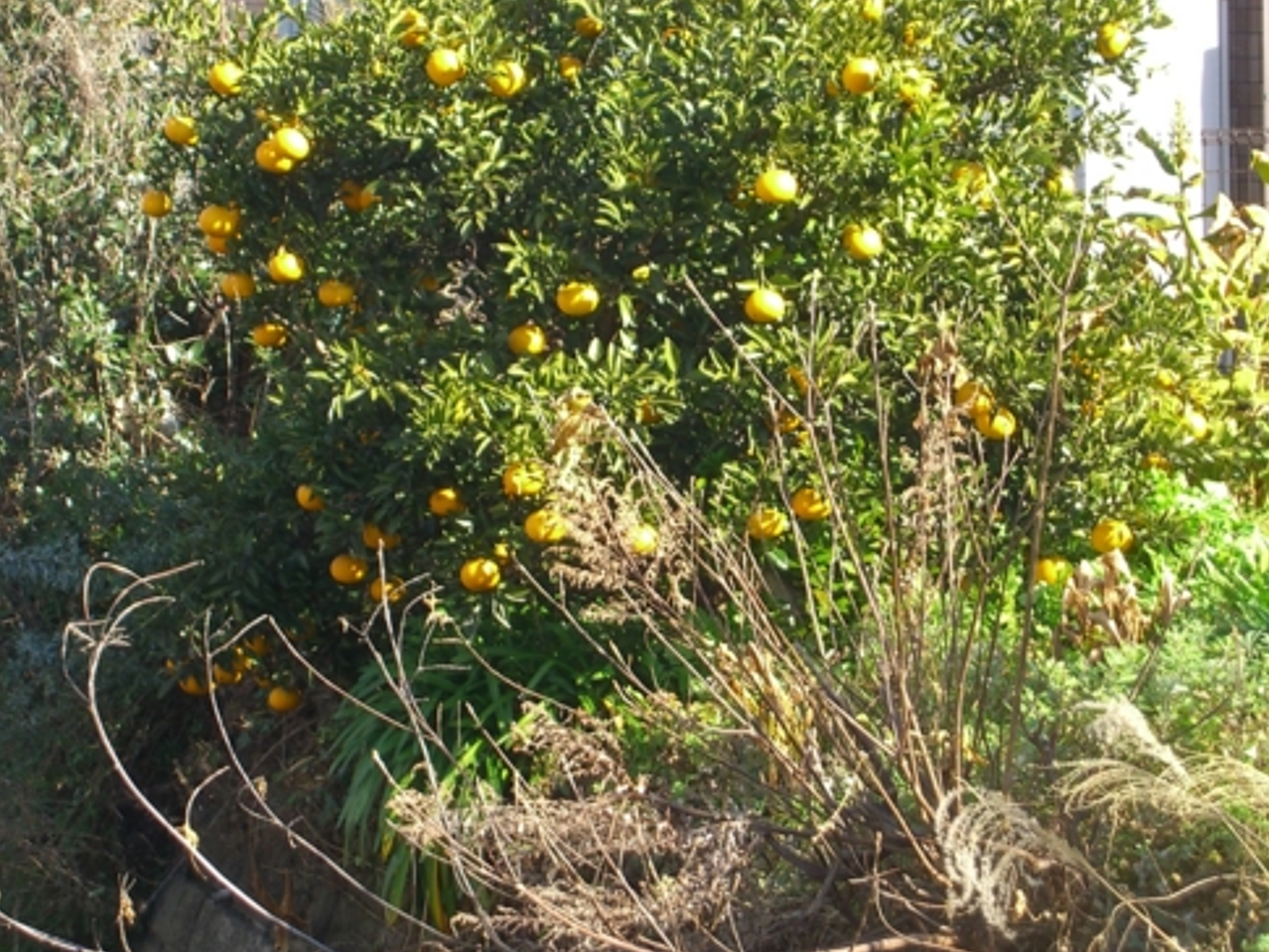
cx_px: 544
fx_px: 4840
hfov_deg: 14.9
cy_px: 379
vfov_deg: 11.2
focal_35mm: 132
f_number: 4.4
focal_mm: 16.6
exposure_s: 1/160
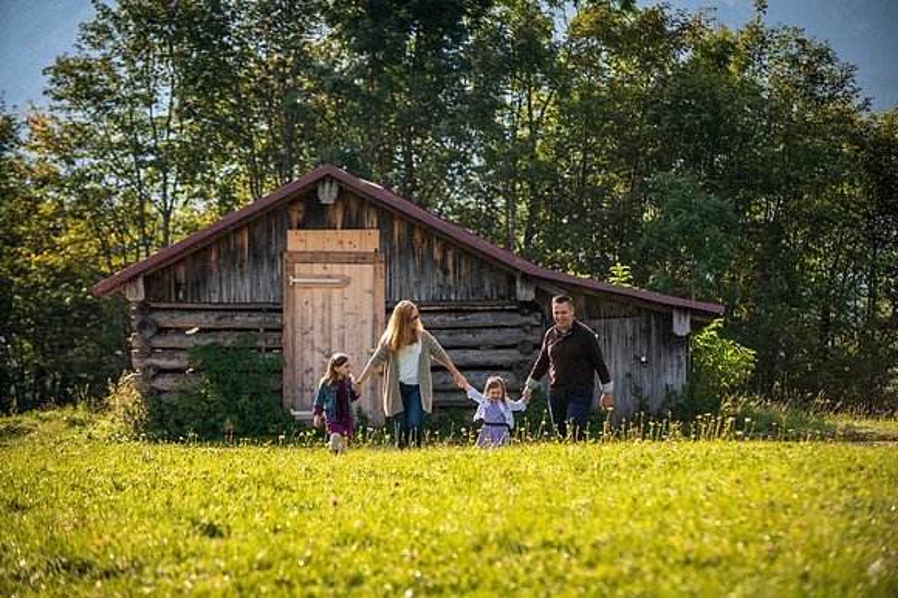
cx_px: 449
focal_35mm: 116
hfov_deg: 17.7
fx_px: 2892
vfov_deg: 11.8
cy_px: 299
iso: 200
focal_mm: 116
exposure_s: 1/250
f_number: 4
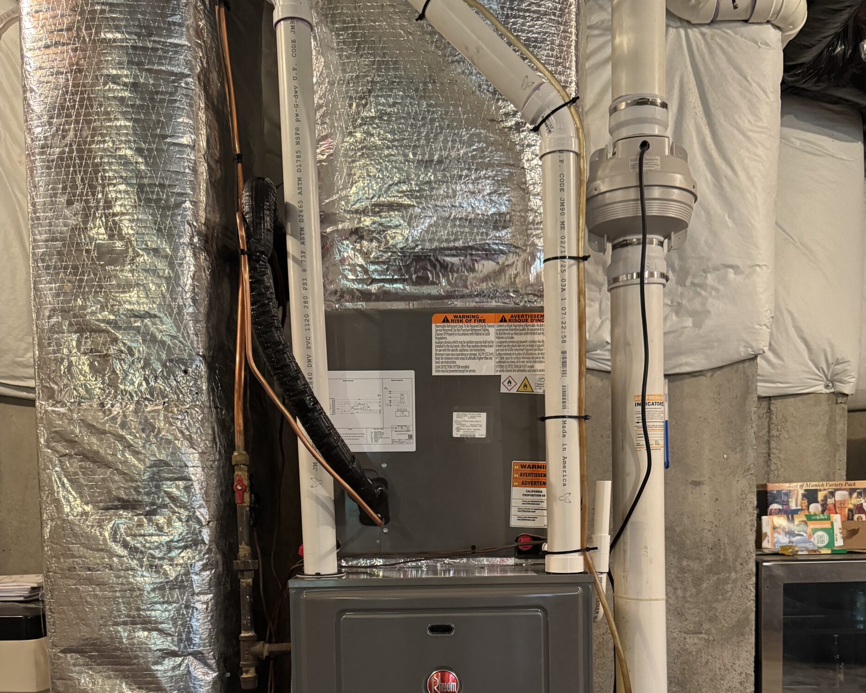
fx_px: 820
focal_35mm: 32
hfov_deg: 55.7
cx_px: 440
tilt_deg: -4.6
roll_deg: +1.3
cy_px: 560
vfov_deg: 43.5
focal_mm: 6.76
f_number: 1.78
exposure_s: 1/40
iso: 800
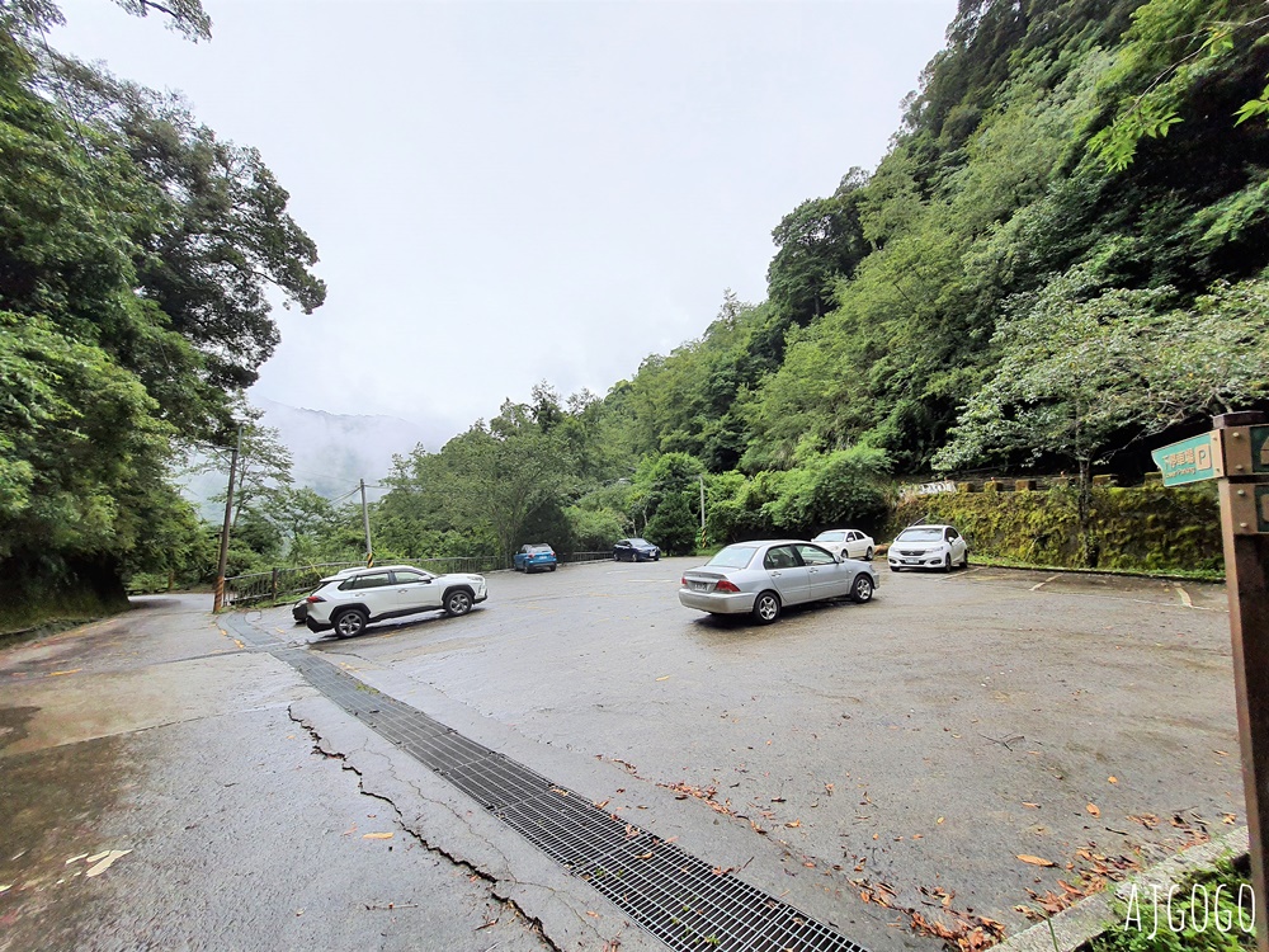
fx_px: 477
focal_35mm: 13
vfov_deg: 89.9
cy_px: 476
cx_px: 634
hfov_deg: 106.2
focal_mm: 1.74
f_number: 2.2
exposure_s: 1/2160
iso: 50
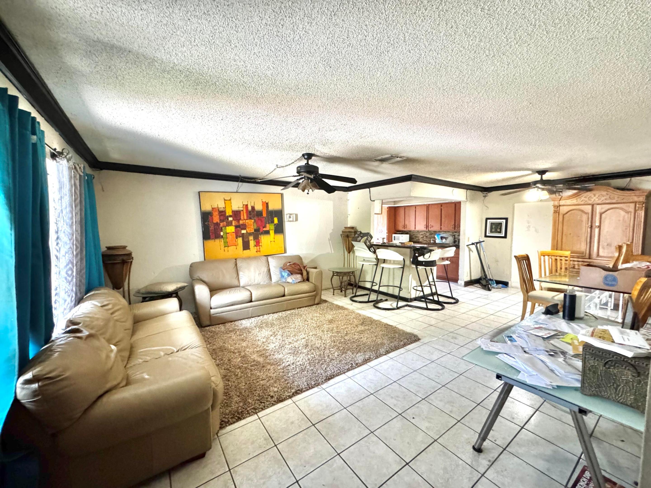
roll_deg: -0.1
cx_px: 326
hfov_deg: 102.1
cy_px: 244
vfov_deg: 85.7
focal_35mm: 14
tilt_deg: -4.6
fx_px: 263
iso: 1250
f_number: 2.2
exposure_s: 1/40
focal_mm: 2.22
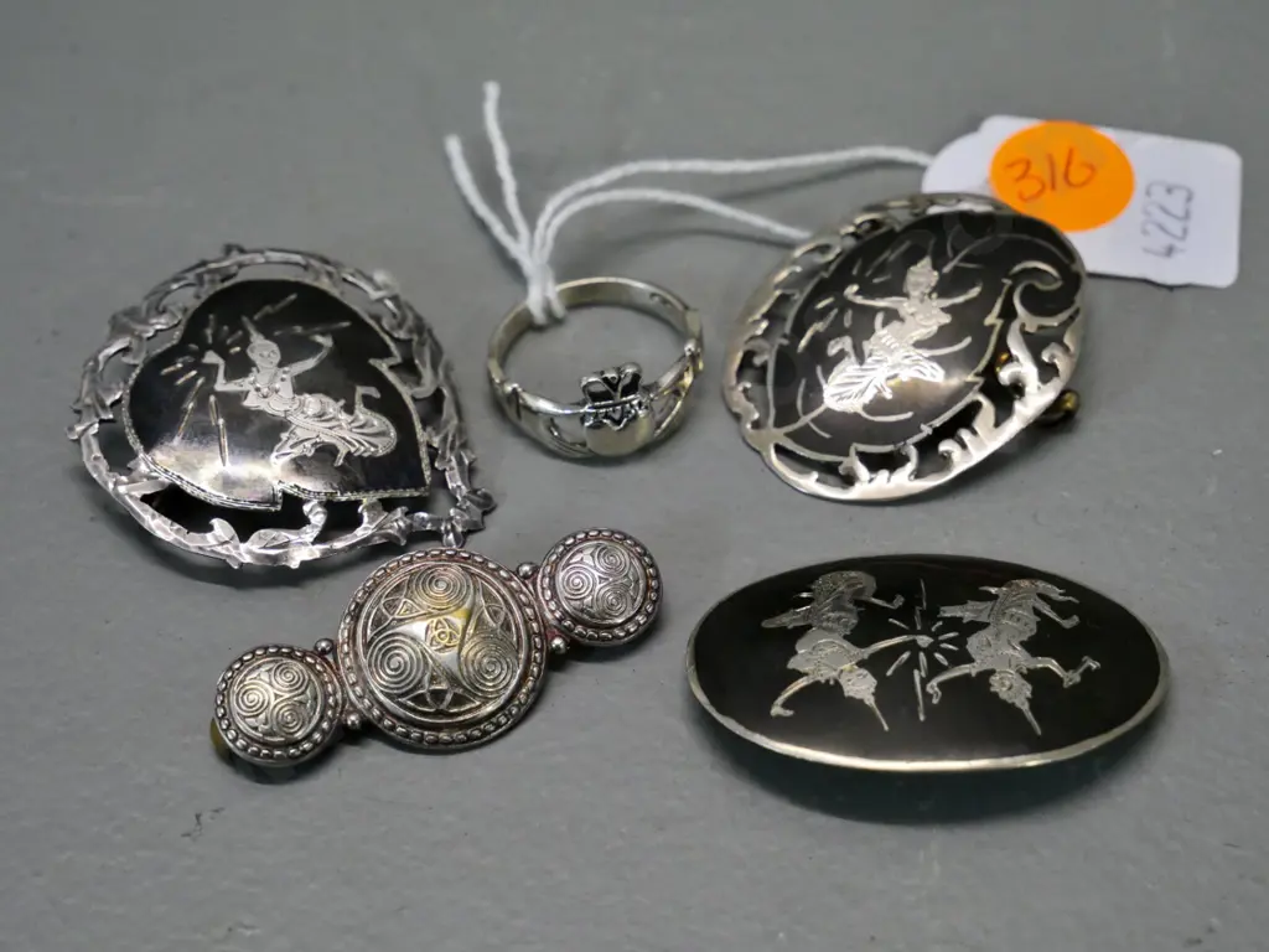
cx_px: 634
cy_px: 476
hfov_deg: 23.3
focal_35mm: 84
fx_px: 3079
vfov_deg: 17.6
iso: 3200
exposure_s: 1/80
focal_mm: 42
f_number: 6.3
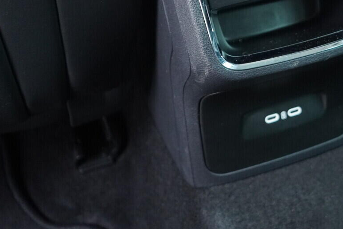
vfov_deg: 19.9
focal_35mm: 67
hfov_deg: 29.5
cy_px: 22
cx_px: 267
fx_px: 638
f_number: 2.8
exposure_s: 1/40
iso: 2000
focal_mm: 24
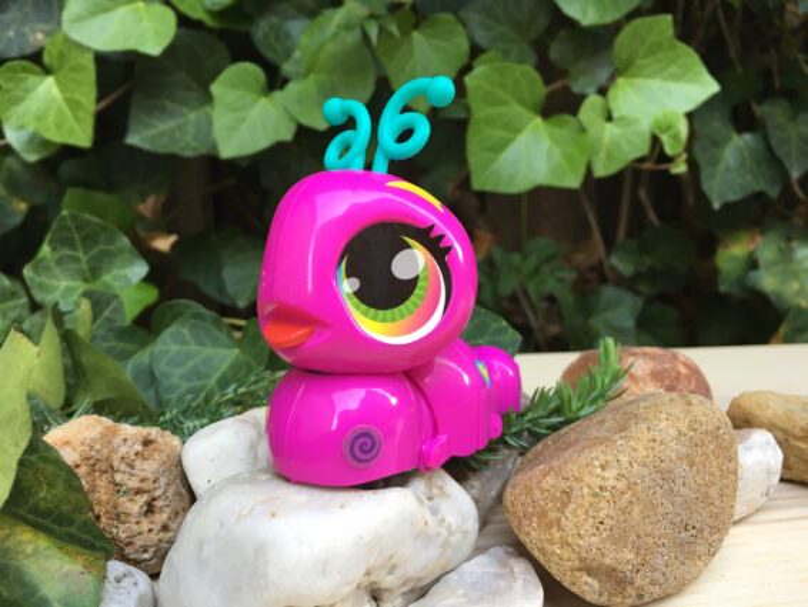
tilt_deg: -10.7
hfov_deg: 61.6
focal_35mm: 29
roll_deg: +3.0
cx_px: 404
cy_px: 304
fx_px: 677
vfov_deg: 48.3
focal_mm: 4.15
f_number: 2.2
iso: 25
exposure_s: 1/33
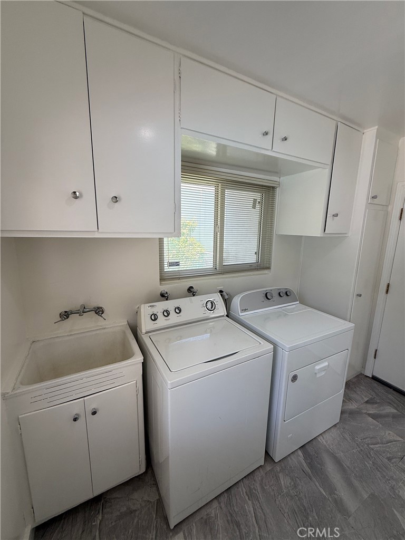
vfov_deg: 102.1
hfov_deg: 85.7
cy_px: 270
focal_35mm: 14
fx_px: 218
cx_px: 202
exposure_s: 1/120
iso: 64
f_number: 2.2
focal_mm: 2.22
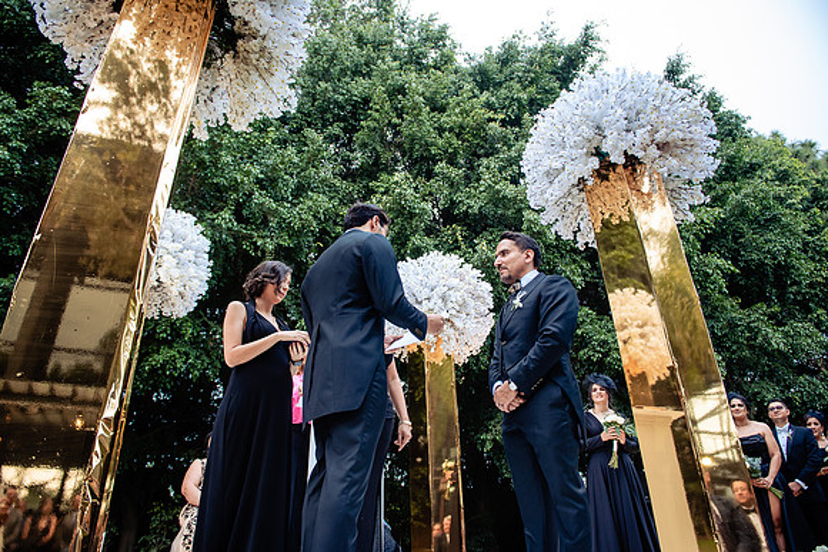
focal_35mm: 24
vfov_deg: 53.2
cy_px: 276
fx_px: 552
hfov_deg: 73.7
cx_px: 414
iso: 640
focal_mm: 24
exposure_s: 1/125
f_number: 3.5
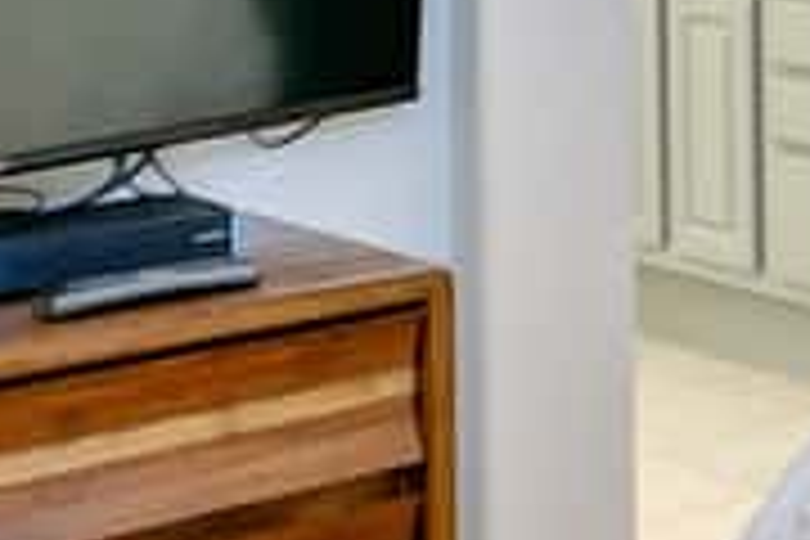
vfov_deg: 8.7
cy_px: -288
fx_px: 3465
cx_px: 1508
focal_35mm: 154
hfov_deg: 12.1
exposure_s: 1/60
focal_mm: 5.1
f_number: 1.6
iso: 80
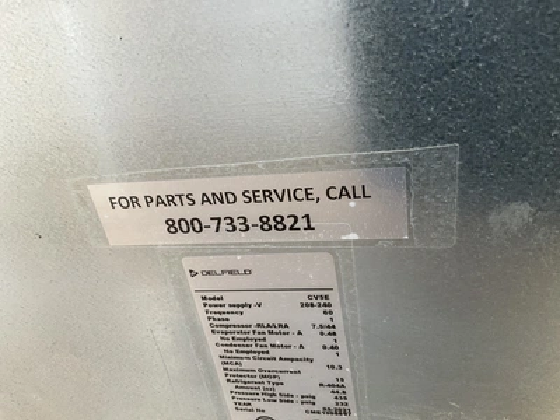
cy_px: 210
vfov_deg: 48.2
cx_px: 280
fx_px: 469
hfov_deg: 61.7
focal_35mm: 29
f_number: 1.8
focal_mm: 3
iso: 32
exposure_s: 1/122
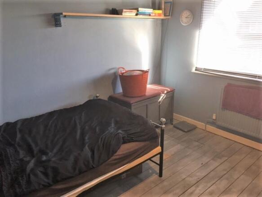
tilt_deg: -16.6
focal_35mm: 29
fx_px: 219
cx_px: 131
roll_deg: +0.1
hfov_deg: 61.7
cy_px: 98
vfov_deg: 48.2
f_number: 2.2
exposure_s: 1/17
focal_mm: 4.15
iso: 40
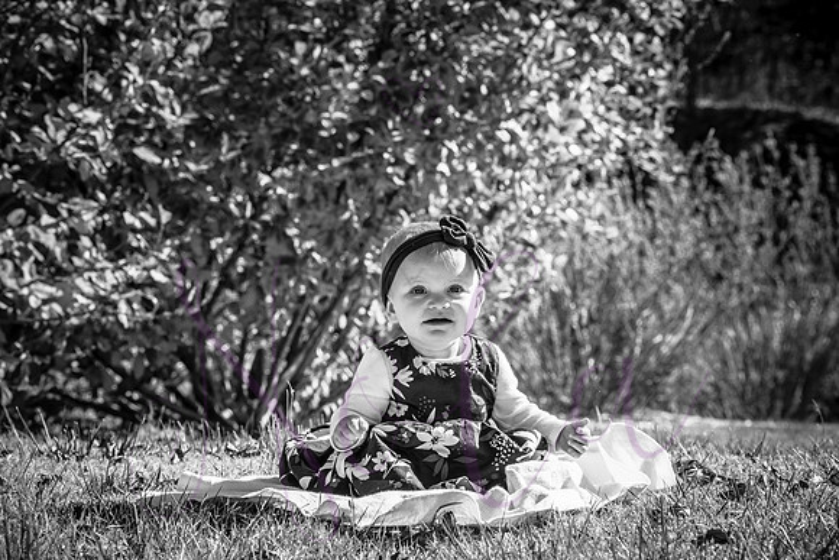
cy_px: 280
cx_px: 420
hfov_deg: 15.2
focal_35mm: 135
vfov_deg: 10.2
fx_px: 3147
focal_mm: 135
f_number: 13
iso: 400
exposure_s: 1/400
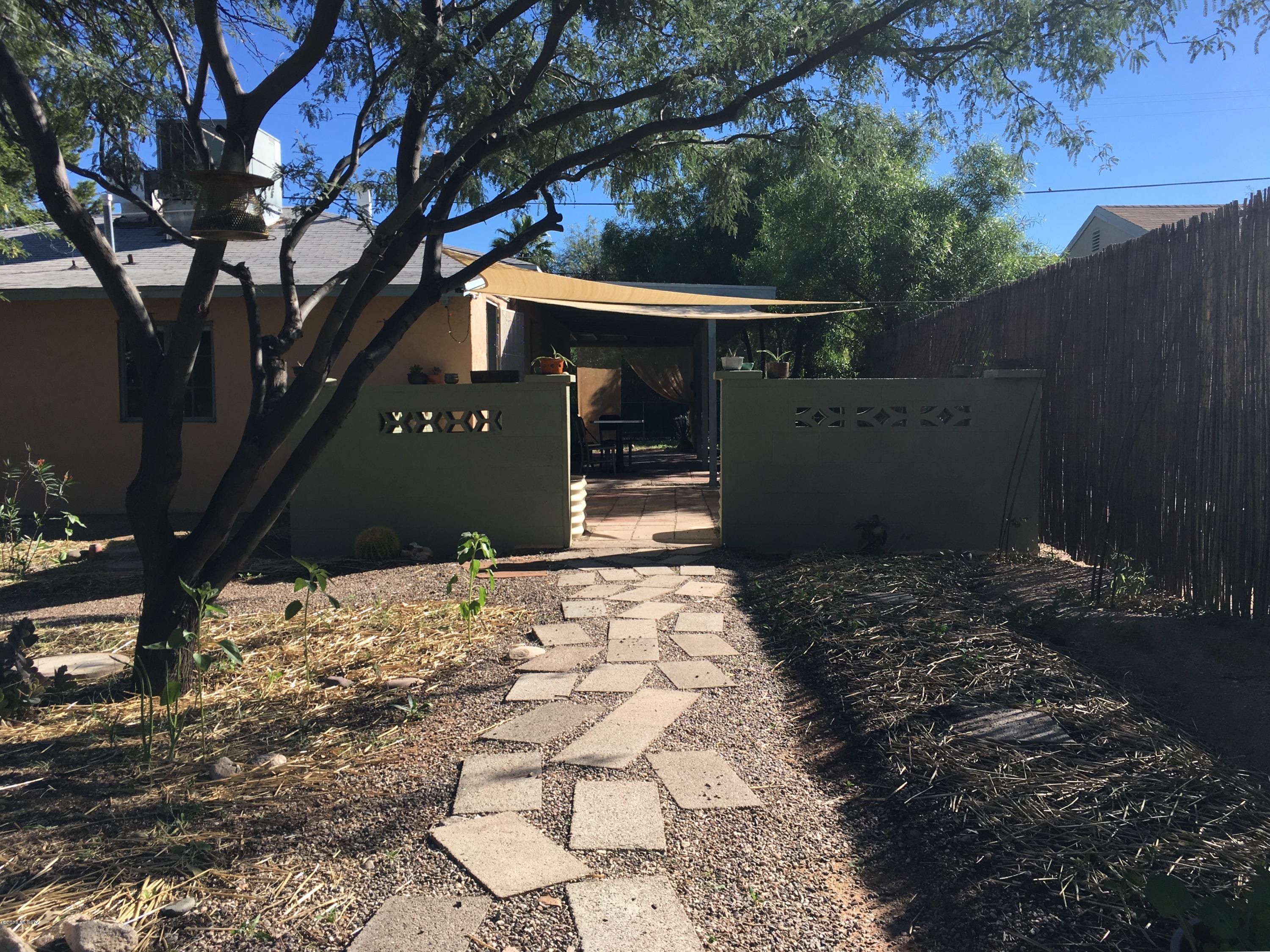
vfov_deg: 48.2
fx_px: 1064
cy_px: 476
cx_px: 635
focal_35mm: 29
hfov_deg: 61.7
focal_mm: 4.15
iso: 25
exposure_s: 1/1166
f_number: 2.2
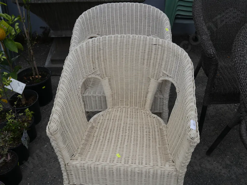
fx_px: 243
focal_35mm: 34
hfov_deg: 53.9
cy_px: 92
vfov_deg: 41.8
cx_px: 124
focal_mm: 17
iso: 200
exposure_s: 1/400
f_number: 5.6
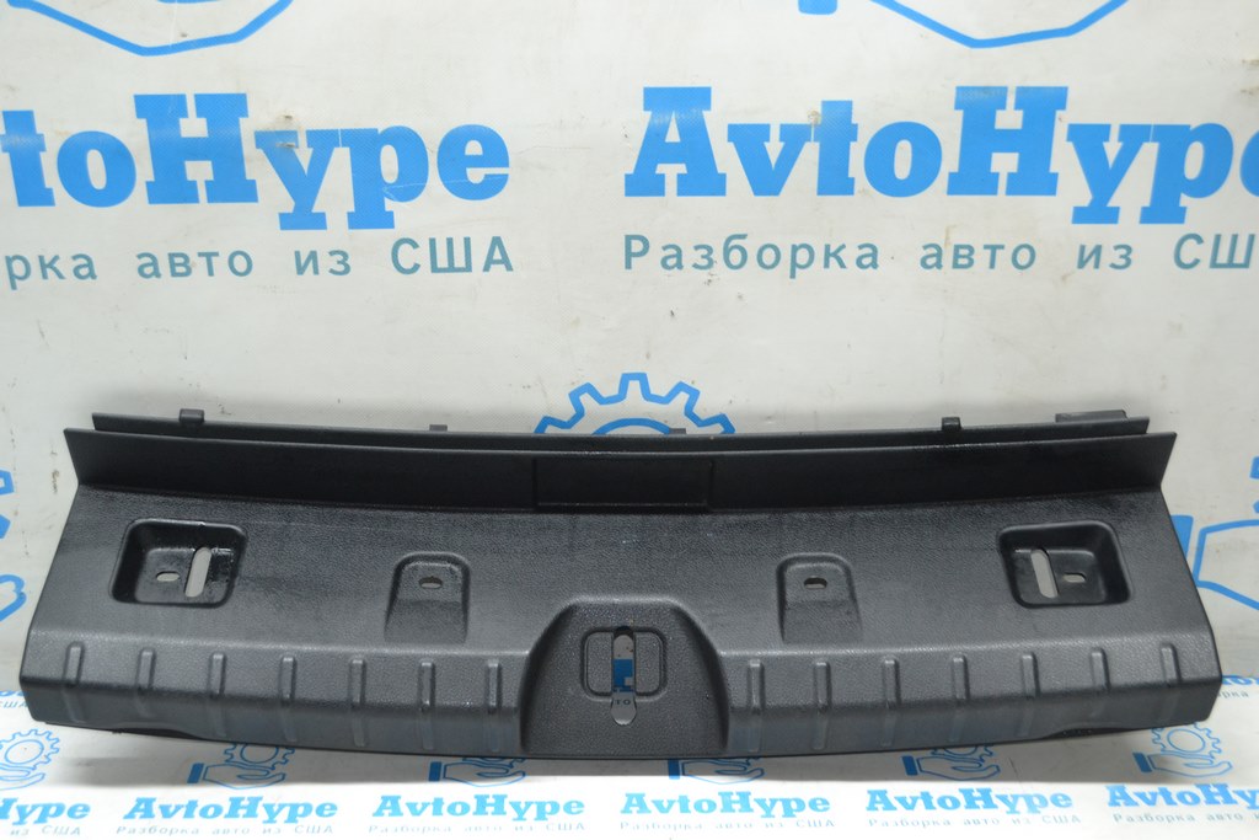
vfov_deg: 29.9
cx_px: 630
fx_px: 1574
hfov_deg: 43.6
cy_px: 420
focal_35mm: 45
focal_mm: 30
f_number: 4.5
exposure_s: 1/60
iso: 720
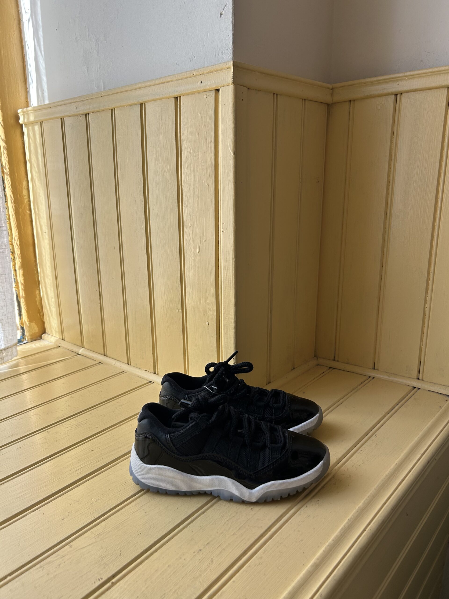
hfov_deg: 53.1
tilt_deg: -15.2
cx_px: 224
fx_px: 450
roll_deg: +0.0
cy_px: 300
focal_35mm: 26
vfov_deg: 67.3
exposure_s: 1/295
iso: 50
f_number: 1.5
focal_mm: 5.7
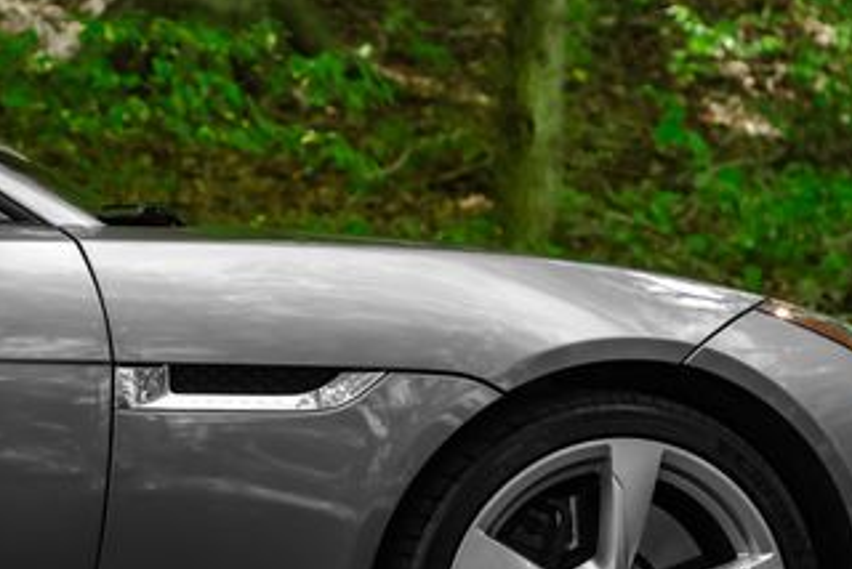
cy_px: 461
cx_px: 378
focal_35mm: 90
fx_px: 2132
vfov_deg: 15.1
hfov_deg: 22.6
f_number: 2.8
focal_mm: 45
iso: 640
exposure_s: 1/400
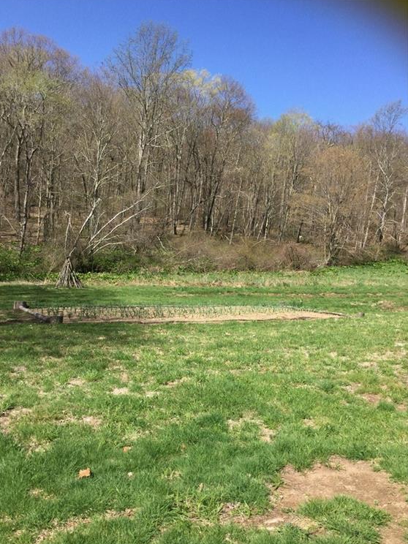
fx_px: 503
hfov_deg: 44.2
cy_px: 277
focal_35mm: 32
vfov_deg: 56.8
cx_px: 199
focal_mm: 3.3
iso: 25
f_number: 2.4
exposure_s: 1/1018
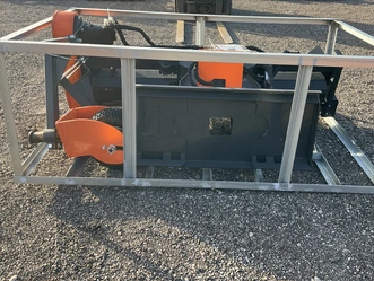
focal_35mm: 35
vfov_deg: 40.6
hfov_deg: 52.5
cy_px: 113
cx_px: 206
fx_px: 379
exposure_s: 1/291
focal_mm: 3
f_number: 1.8
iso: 25
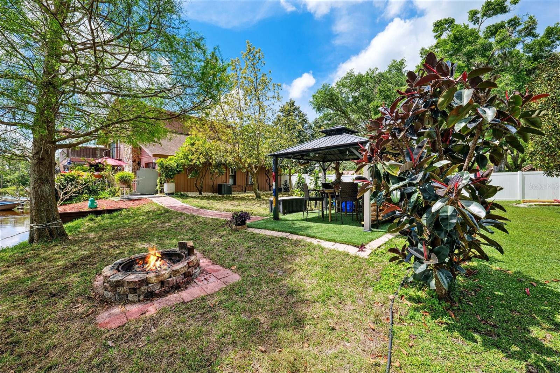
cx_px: 280
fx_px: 218
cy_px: 186
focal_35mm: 14
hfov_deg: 104.3
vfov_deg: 81.2
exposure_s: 1/250
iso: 400
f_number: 8
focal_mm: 14
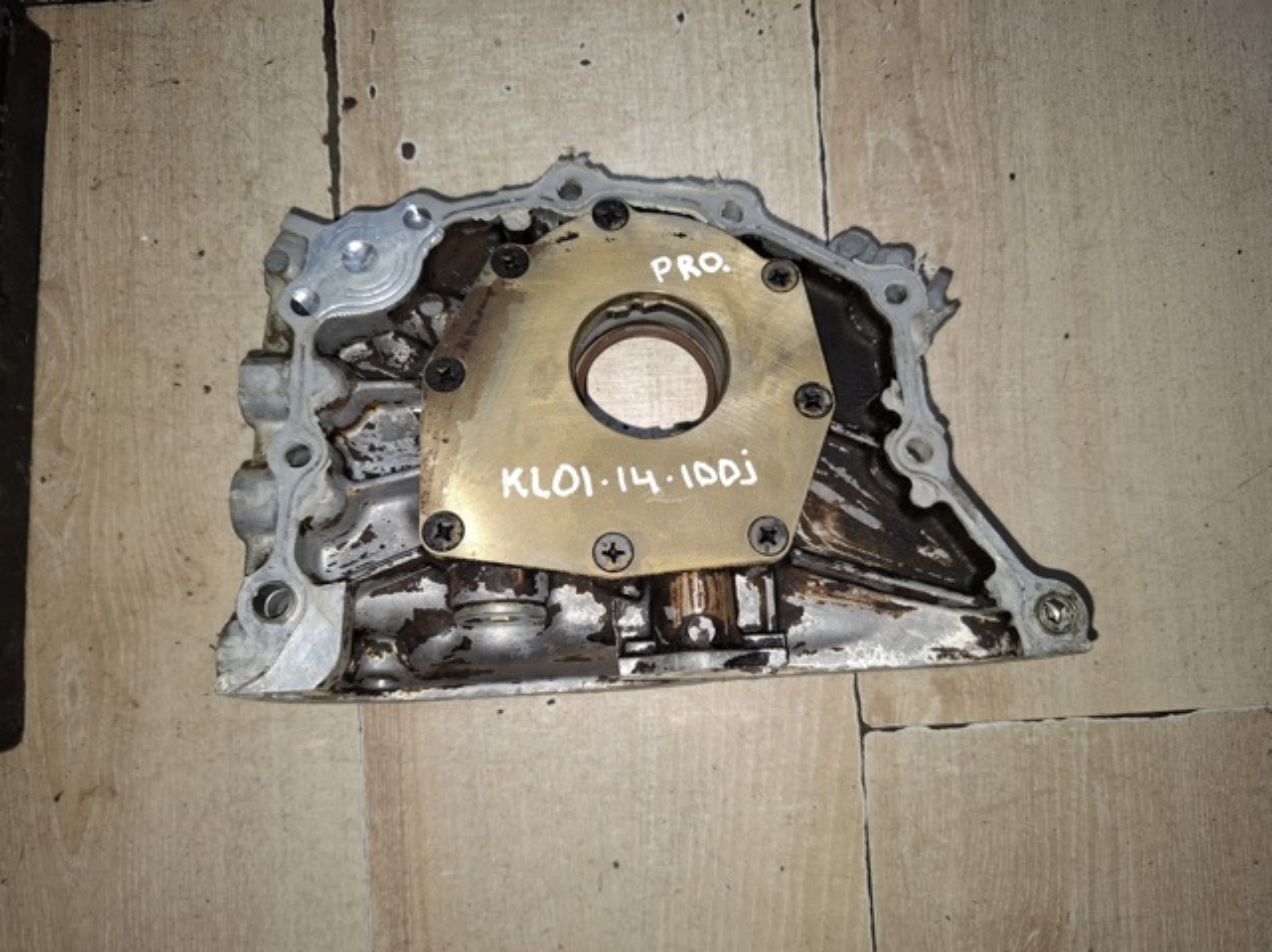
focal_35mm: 23
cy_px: 476
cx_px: 636
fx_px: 845
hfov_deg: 74.0
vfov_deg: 58.8
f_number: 1.8
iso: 250
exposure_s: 1/120
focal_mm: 5.54
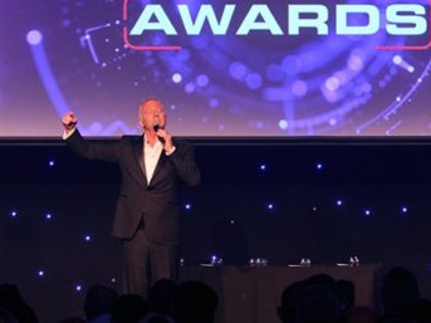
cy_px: 96
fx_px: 3012
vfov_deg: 6.1
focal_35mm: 242
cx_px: 285
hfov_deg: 8.2
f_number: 4
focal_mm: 90
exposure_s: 1/160
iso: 800
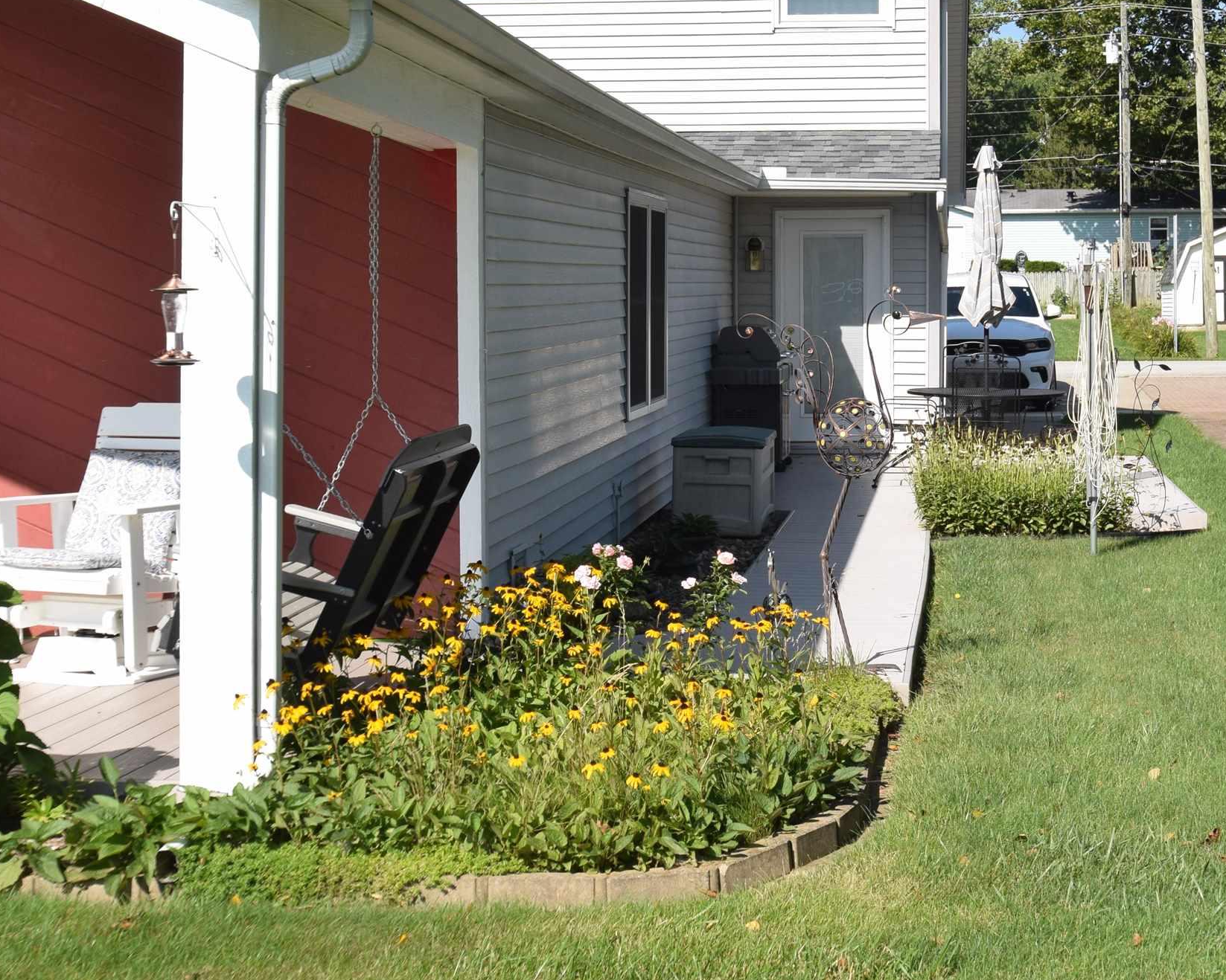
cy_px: 329
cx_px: 852
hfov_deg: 29.7
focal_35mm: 63
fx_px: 2286
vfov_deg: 24.1
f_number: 9
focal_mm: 24
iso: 200
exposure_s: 1/320
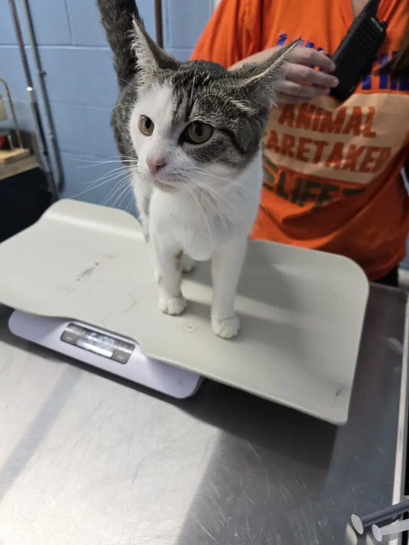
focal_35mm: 23
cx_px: 204
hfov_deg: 58.9
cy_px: 272
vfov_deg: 73.9
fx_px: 362
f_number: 1.7
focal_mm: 6.3
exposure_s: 1/120
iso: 250
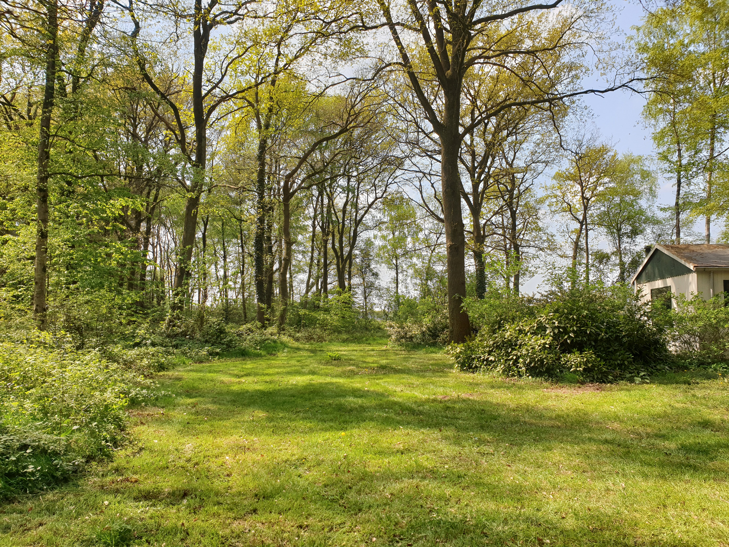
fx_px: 548
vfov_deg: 53.1
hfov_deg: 67.3
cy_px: 274
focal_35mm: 26
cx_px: 364
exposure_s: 1/792
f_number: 2.4
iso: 50
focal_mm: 4.3
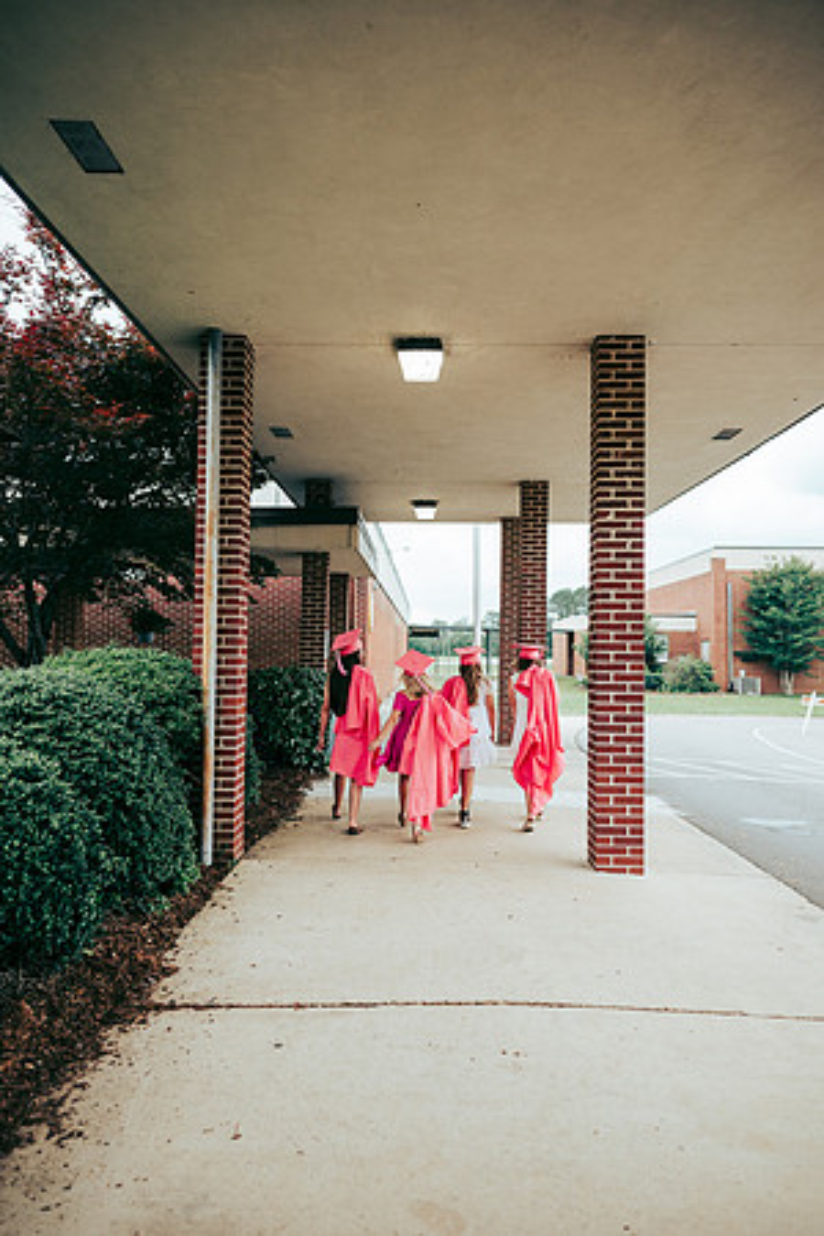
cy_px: 618
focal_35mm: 24
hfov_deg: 53.1
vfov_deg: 73.7
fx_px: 824
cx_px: 412
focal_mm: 24
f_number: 2.8
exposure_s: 1/250
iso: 400
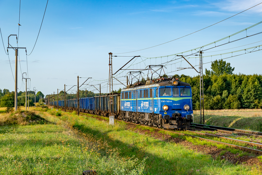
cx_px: 131
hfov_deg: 21.9
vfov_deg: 14.7
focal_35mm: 93
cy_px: 88
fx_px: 677
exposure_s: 1/400
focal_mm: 62
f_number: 7.1
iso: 160
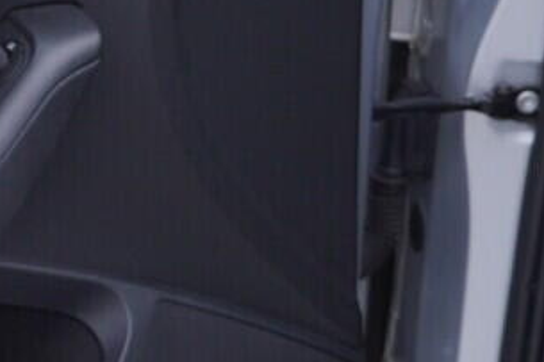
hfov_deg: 11.5
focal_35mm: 170
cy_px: 191
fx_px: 2567
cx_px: -330
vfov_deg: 8.1
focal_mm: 24
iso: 125
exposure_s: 1/60
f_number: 3.5
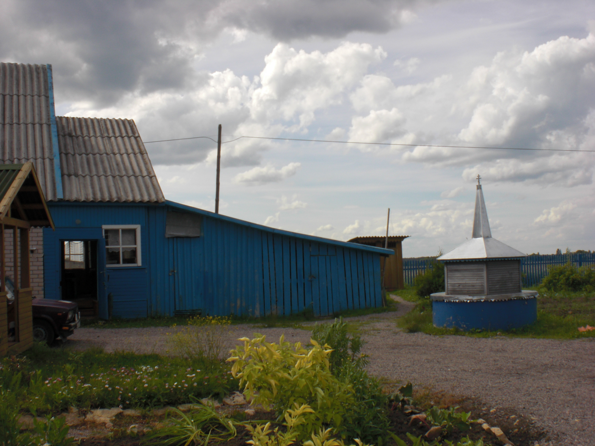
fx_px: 653
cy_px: 223
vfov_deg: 37.7
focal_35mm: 38
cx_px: 298
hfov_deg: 49.0
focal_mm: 6.3
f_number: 5.6
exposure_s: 1/500
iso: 64
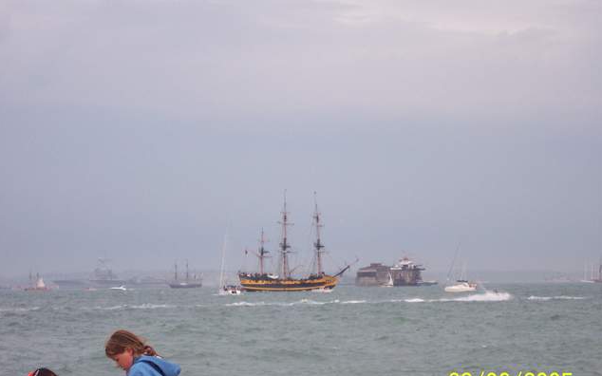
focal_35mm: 122
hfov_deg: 17.1
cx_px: 302
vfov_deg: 10.7
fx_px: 2001
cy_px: 212
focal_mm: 24
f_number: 4.8
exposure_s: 1/90
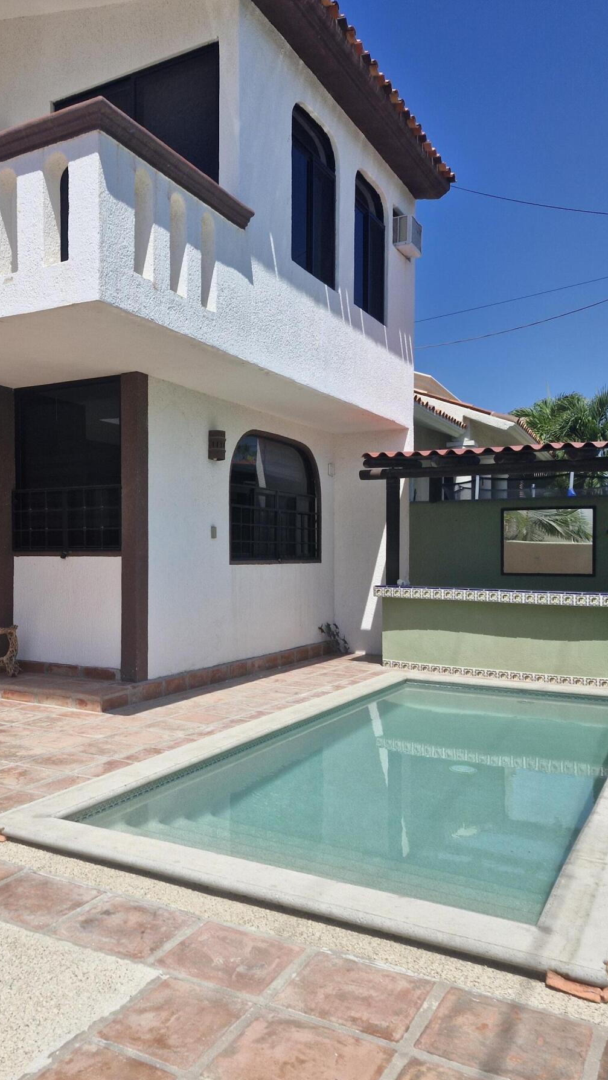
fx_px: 802
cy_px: 545
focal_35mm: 28
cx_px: 158
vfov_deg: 67.9
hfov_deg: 40.4
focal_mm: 5.54
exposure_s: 1/2832
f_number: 1.8
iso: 50
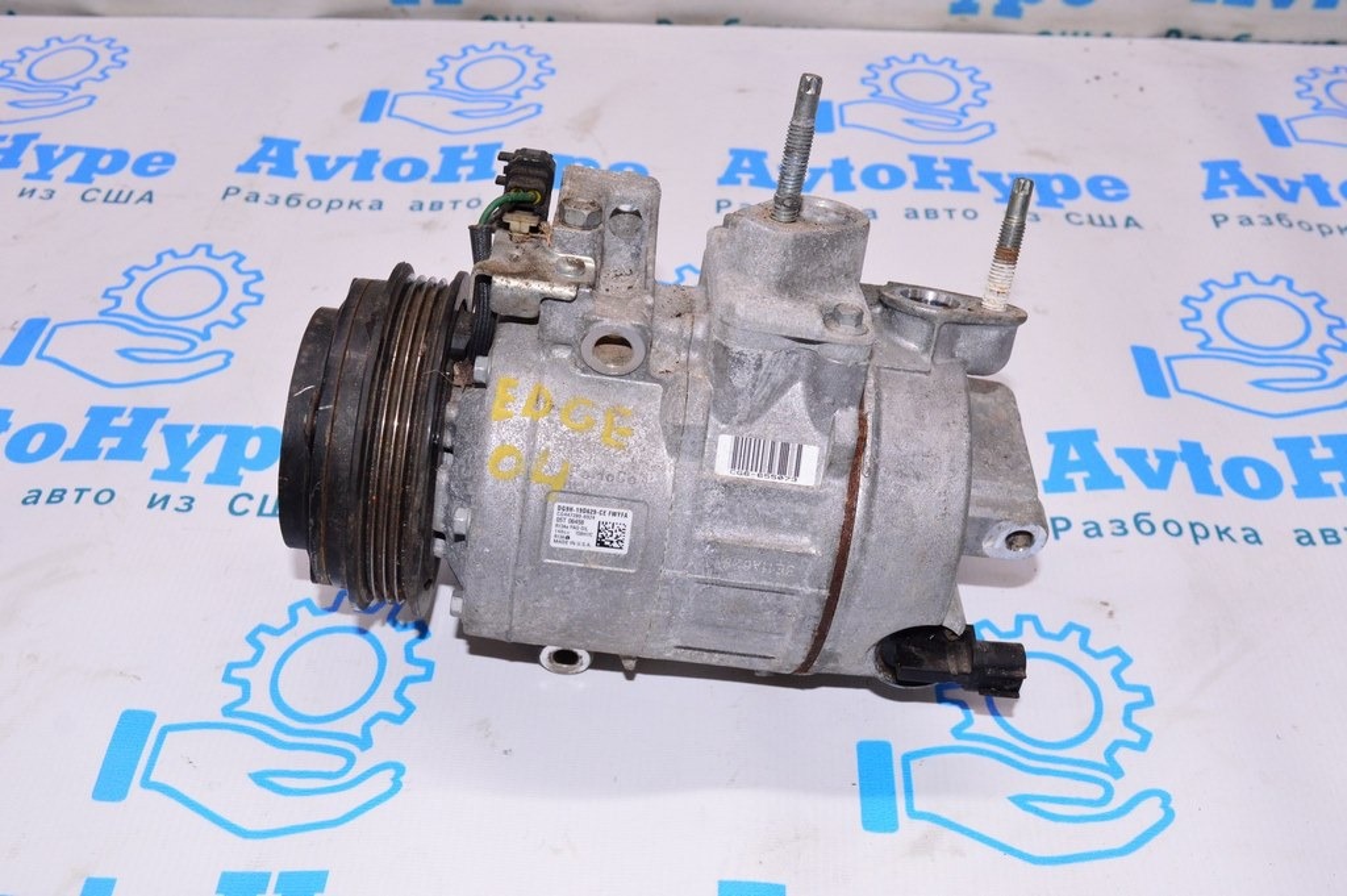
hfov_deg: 53.2
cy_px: 448
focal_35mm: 36
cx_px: 674
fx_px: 1346
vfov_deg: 36.8
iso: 1600
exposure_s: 1/125
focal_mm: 24
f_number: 8
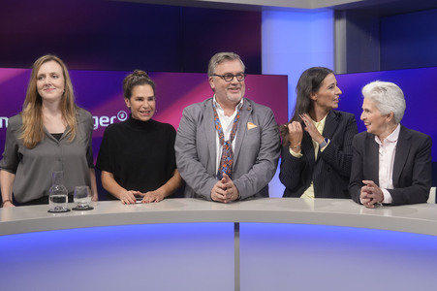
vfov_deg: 29.8
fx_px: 546
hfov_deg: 43.6
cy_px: 146
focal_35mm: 45
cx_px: 218
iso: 640
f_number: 2.2
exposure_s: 1/250
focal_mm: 30
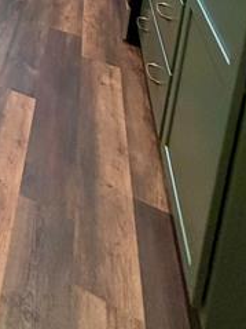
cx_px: -136
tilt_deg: -9.9
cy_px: -156
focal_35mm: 45
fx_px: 427
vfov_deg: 28.6
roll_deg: -1.9
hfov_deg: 24.2
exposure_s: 1/60
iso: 160
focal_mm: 2.22
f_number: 2.2
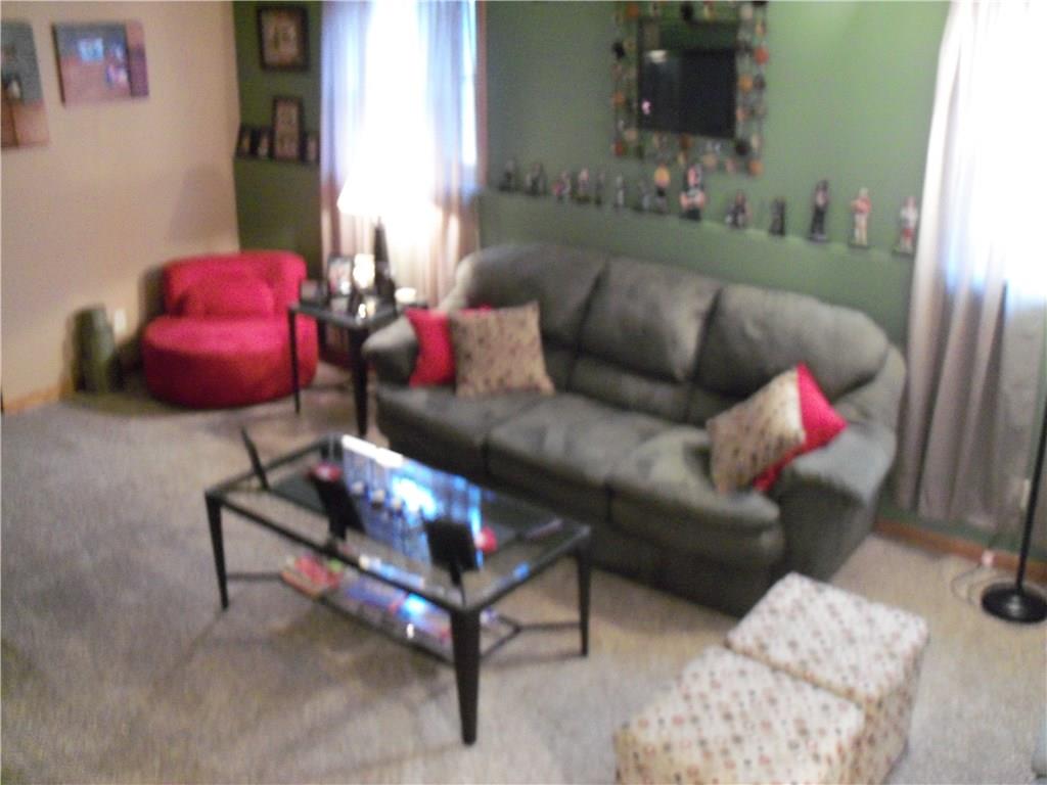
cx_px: 524
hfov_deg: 52.6
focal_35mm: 35
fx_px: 1059
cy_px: 392
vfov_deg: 40.7
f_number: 3
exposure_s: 1/4
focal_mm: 6.3
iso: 400
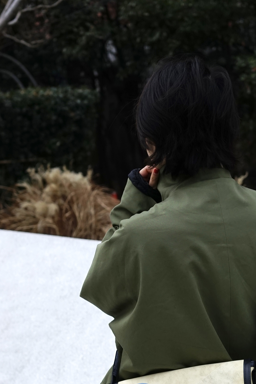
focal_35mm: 82
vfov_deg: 23.9
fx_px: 875
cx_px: 140
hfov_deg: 16.6
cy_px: 367
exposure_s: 1/400
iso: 400
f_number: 4
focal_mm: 35
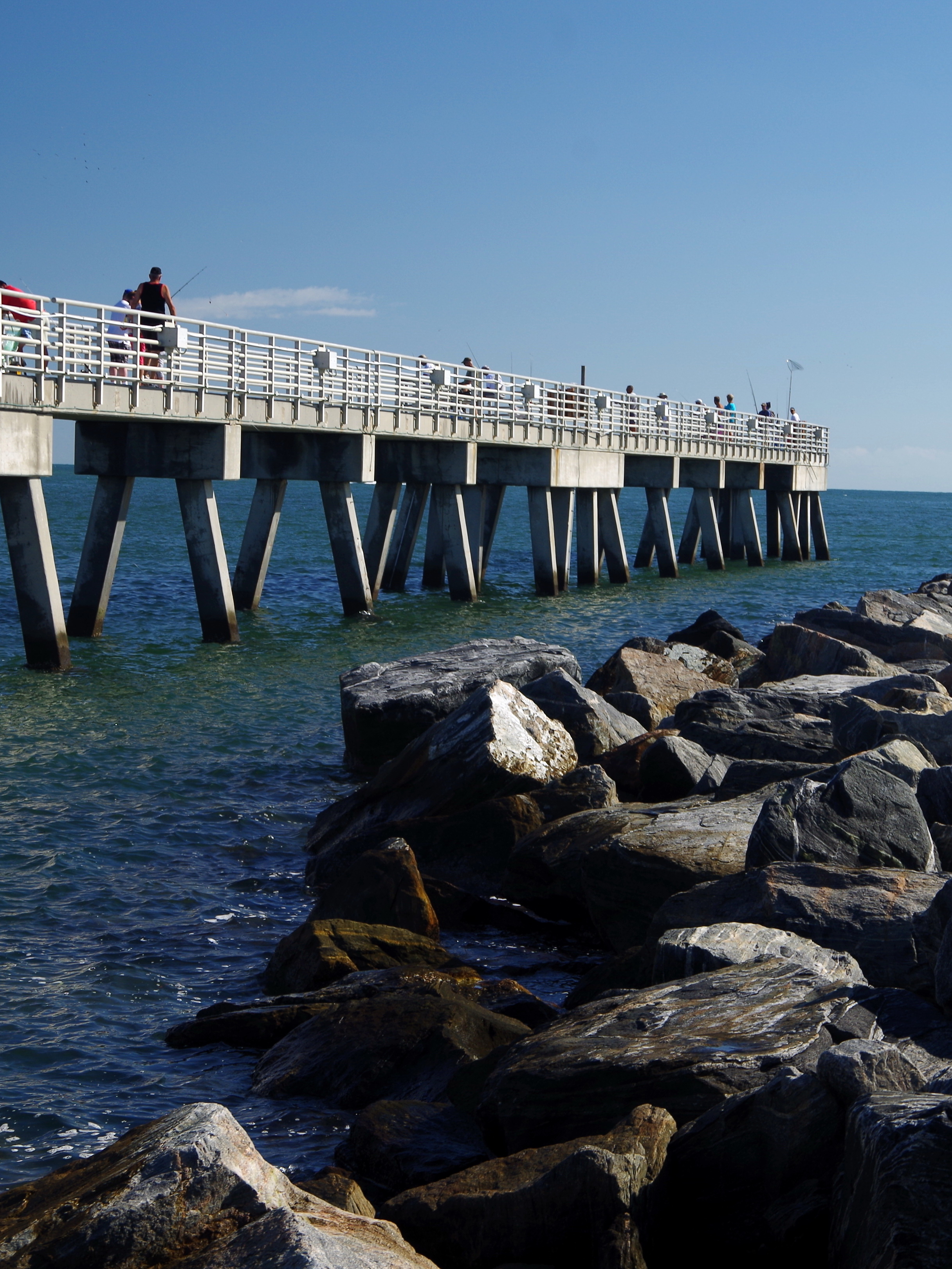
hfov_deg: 14.1
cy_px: 638
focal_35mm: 105
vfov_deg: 18.7
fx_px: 3850
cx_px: 513
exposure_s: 1/160
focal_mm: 48
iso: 100
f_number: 7.1
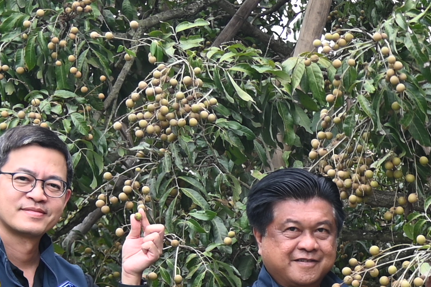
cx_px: 625
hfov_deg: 14.1
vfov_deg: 9.9
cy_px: 325
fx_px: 1639
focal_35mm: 137
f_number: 5.6
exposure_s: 1/250
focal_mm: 24
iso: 110
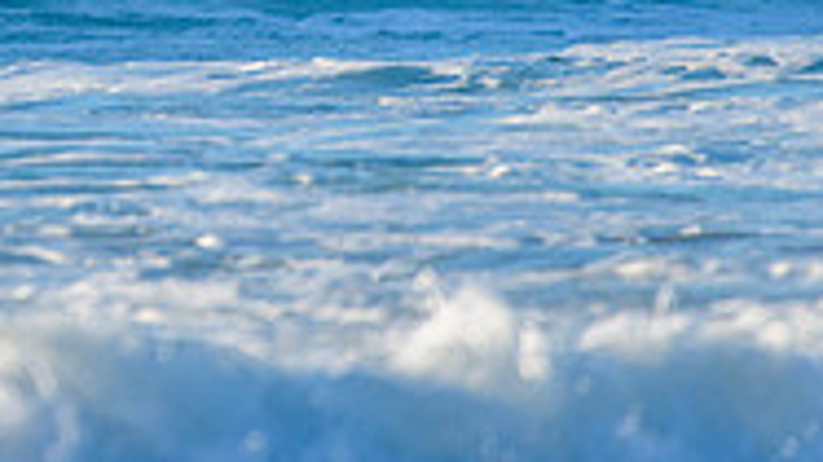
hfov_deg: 1.3
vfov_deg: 0.7
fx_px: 35447
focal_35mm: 1625
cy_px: -372
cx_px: -387
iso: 400
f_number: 5.6
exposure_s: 1/2000
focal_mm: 500
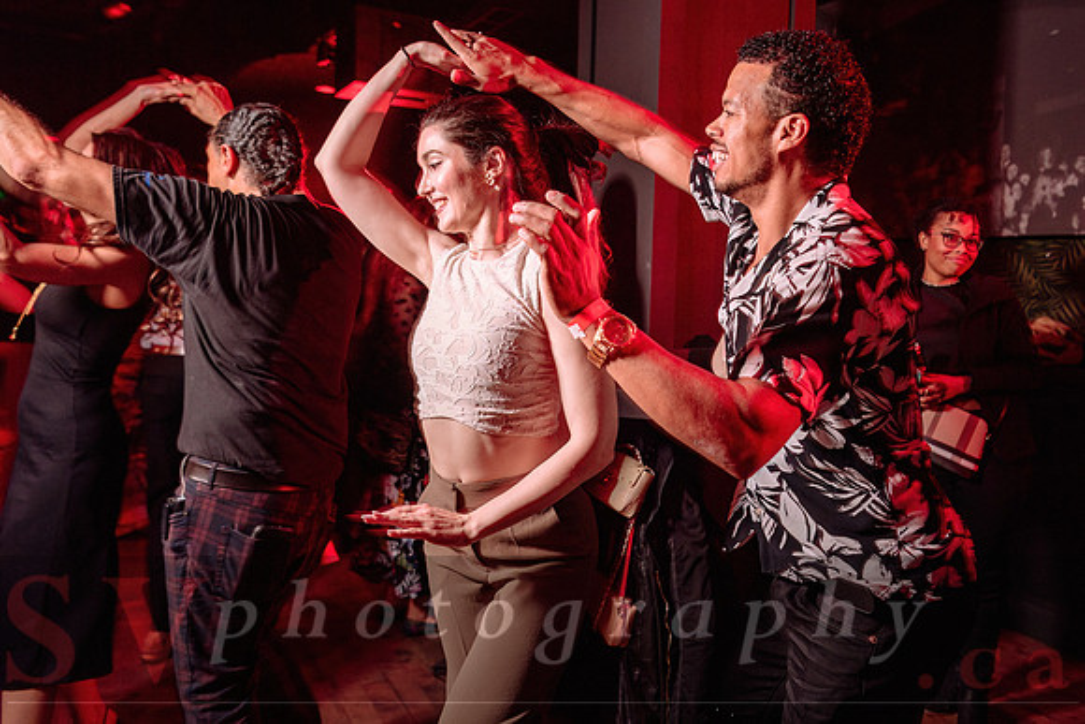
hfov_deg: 65.0
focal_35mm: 28
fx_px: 845
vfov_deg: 46.2
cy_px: 301
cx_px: 634
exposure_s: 1/30
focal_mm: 24
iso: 800
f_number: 3.2
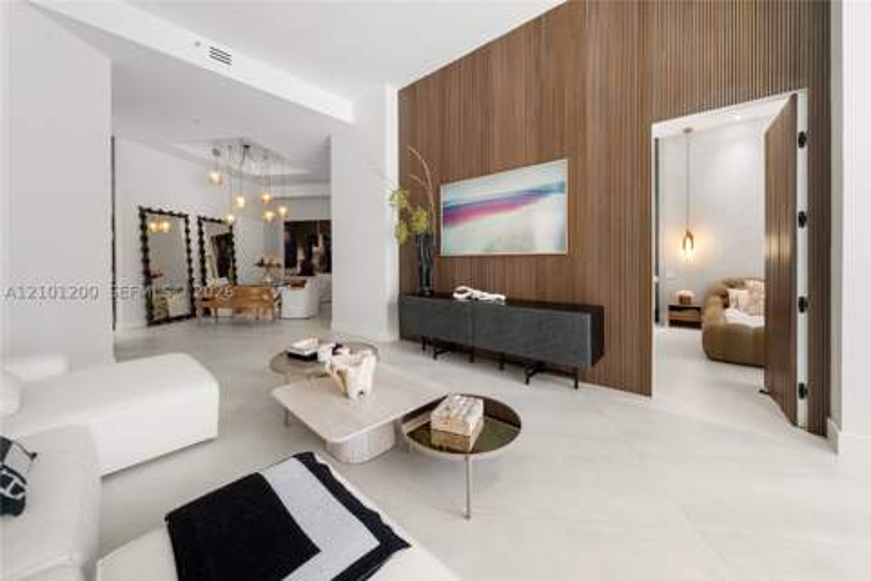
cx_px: 436
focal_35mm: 12
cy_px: 290
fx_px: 290
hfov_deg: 112.6
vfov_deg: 90.0
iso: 400
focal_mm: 12
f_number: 8
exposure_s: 1/40
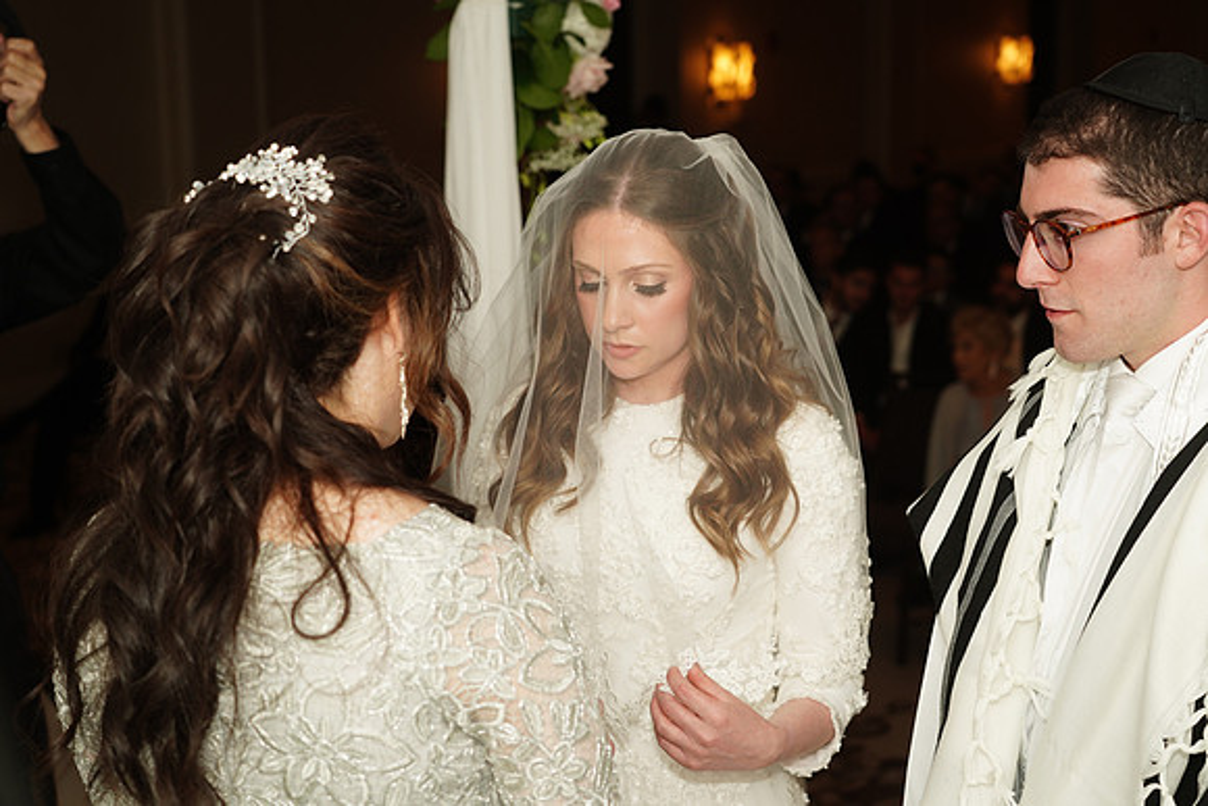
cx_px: 604
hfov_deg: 35.0
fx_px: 1913
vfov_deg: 23.8
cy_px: 403
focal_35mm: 57
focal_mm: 57
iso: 400
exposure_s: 1/100
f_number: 4.5
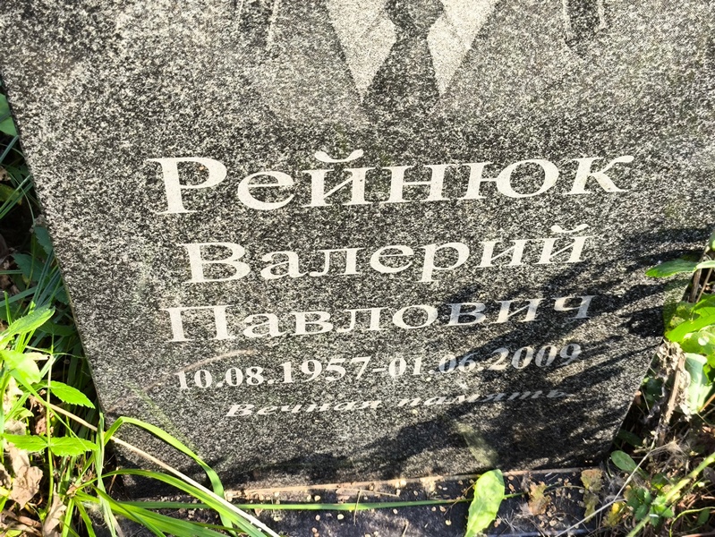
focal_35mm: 50
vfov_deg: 29.1
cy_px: 268
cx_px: 358
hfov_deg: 38.2
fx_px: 1033
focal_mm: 4.71
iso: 50
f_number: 1.7
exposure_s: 1/167
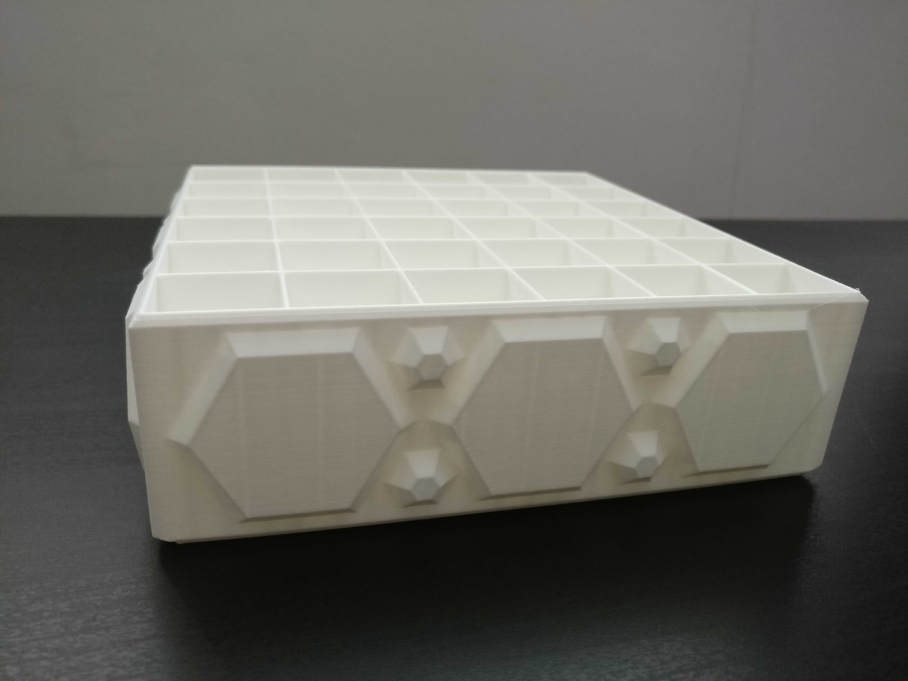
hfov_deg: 63.4
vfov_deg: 49.7
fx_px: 734
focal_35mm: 28
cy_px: 340
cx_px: 454
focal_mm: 4.26
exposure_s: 1/17
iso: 1600
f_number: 2
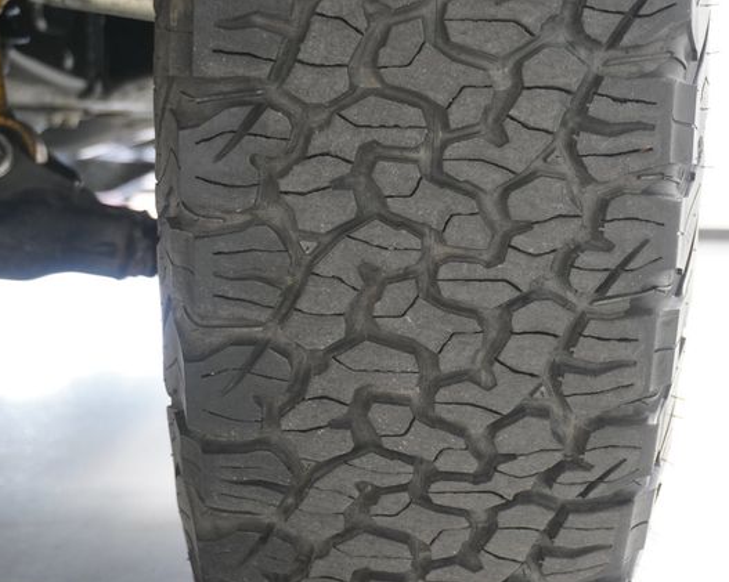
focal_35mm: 65
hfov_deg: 29.1
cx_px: 421
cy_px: 294
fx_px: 1402
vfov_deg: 23.5
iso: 1000
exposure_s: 1/60
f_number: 5.6
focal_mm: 38
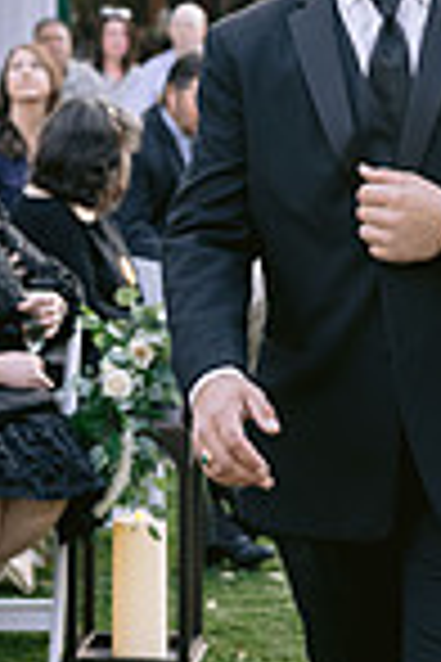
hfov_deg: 8.8
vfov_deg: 13.4
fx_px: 2811
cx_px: 594
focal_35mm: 153
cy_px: 302
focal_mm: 50
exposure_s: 1/250
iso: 400
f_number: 3.2
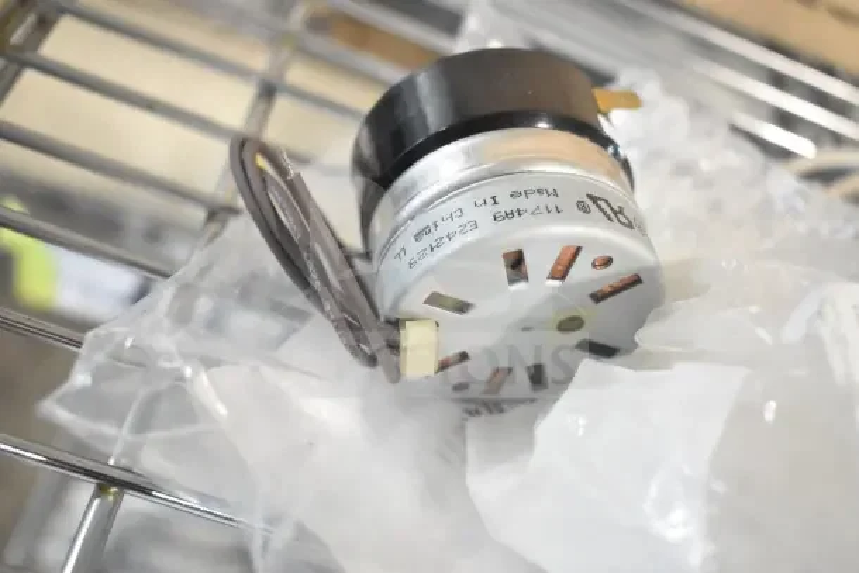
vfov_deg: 31.9
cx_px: 430
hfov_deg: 46.4
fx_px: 1002
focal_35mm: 42
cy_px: 286
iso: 1600
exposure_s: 1/60
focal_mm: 28
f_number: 4.2
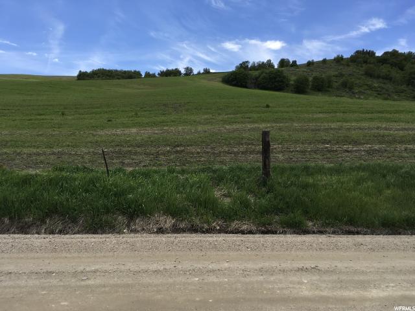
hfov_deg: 61.7
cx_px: 208
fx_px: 348
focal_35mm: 29
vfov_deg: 48.2
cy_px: 156
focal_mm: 4.15
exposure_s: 1/1183
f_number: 2.2
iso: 25
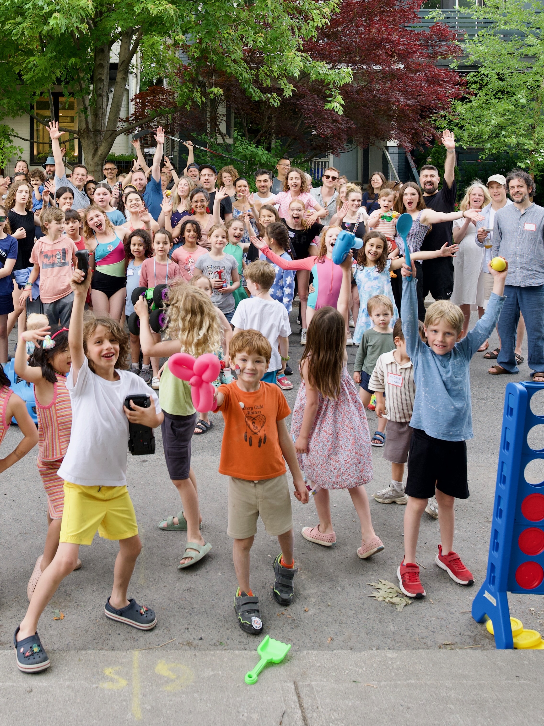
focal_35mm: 21
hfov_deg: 60.6
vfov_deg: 79.0
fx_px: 440
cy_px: 361
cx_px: 150
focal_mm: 14
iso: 250
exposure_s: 1/200
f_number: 4
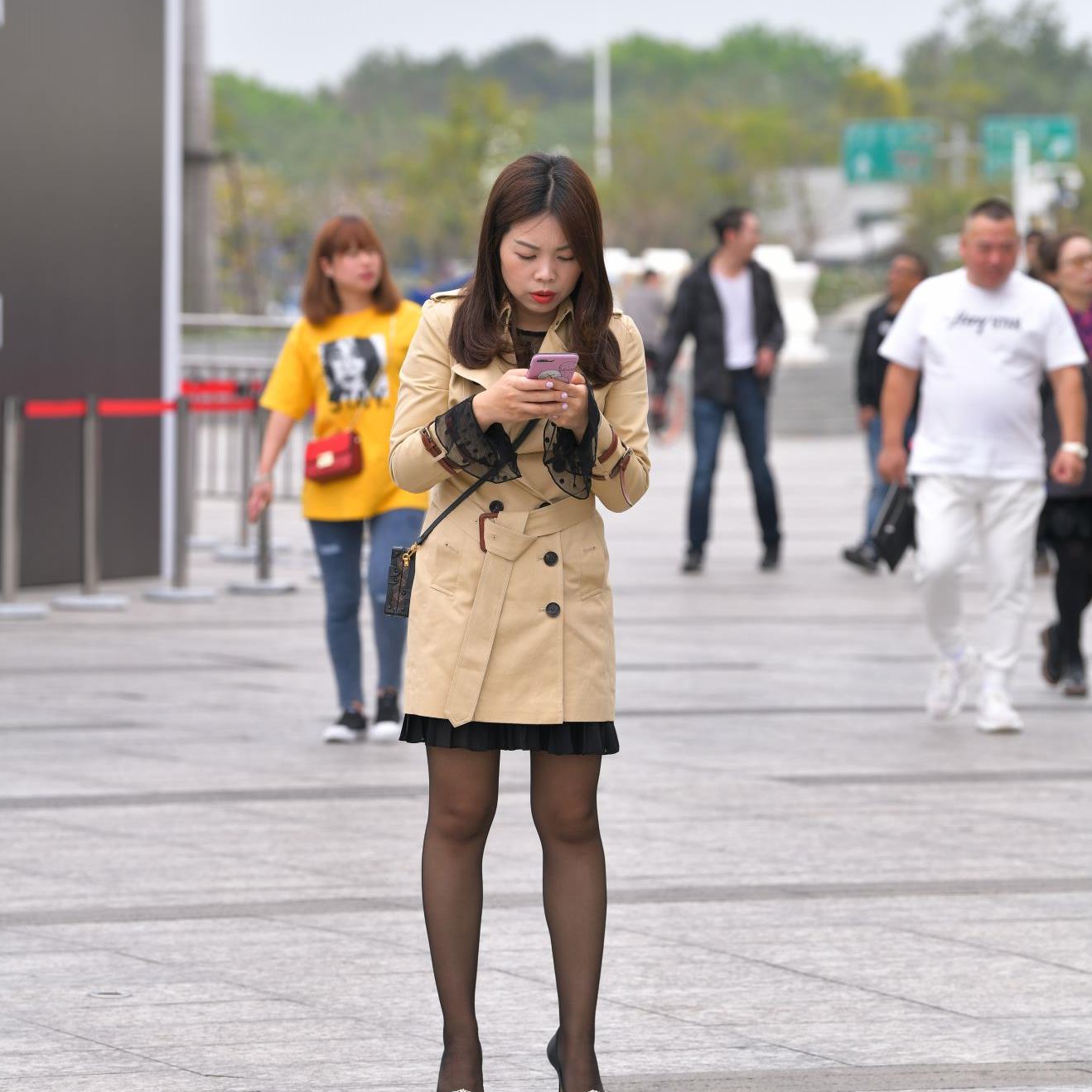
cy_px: 546
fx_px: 7067
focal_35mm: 198
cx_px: 546
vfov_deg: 8.8
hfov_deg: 8.8
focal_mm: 155
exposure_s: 1/800
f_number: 5
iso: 360
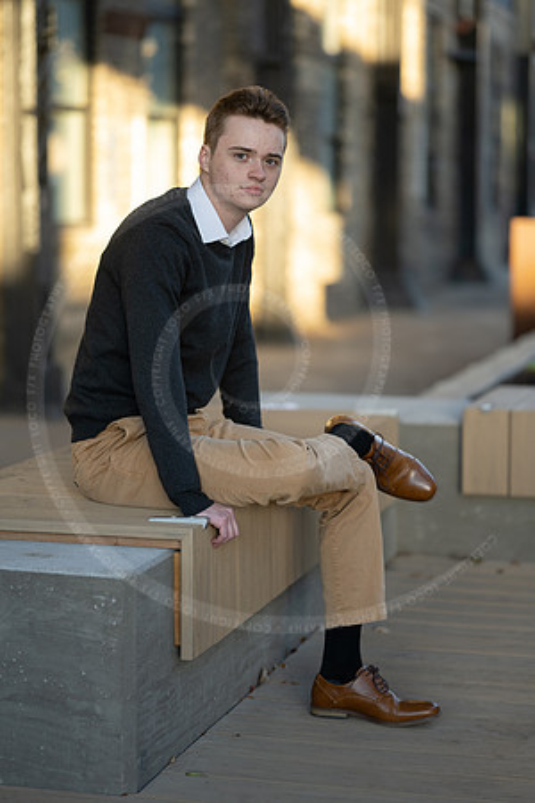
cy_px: 402
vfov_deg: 23.9
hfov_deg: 16.1
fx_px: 1895
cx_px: 268
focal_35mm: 85
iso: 200
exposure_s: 1/500
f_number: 1.8
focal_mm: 85
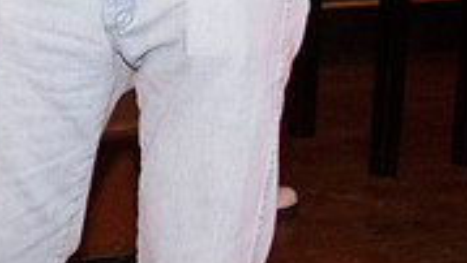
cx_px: -257
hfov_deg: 9.5
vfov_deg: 5.5
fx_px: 2714
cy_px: -217
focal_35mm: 219
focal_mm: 32
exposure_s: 1/80
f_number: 5.6
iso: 2500
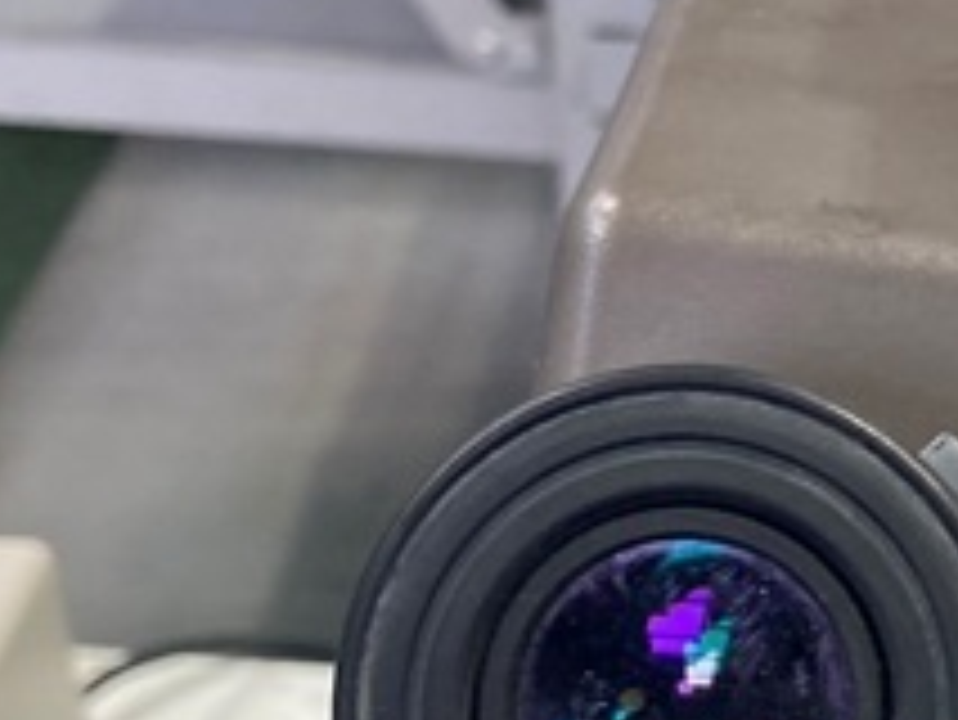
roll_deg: -4.1
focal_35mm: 84
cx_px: 900
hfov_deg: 22.6
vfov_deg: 17.5
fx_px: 2326
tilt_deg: -40.0
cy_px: 562
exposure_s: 1/60
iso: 125
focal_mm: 3.99
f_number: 1.8
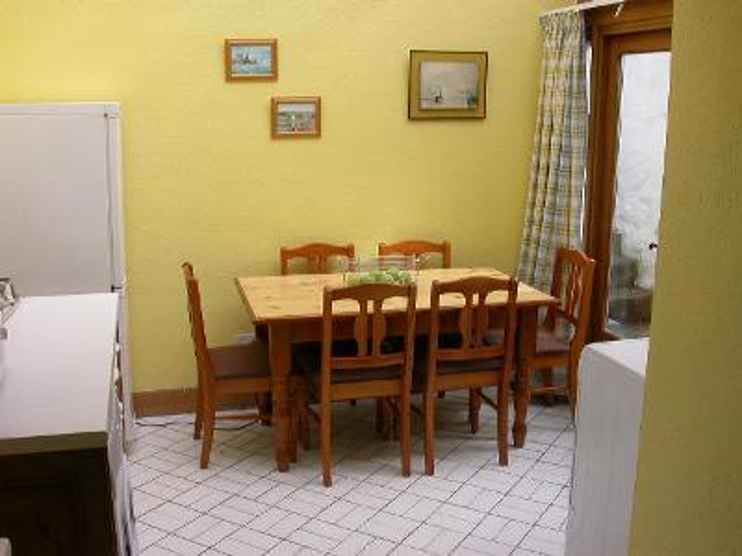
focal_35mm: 38
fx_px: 815
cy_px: 278
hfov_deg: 49.0
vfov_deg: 37.7
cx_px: 371
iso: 100
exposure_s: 1/162
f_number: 5.3
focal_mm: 7.85
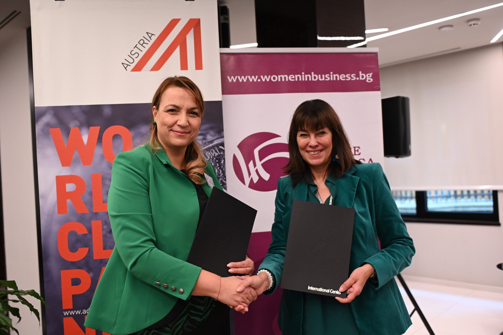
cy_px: 168
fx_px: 447
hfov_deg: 58.8
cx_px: 252
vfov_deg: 41.1
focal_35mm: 32
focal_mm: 32
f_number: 3.2
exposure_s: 1/250
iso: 2500
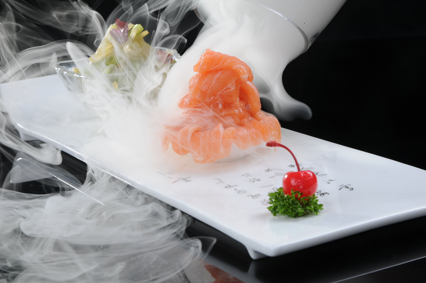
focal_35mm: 90
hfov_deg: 22.6
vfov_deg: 15.2
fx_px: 1064
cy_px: 142
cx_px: 213
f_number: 16
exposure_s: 1/125
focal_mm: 60
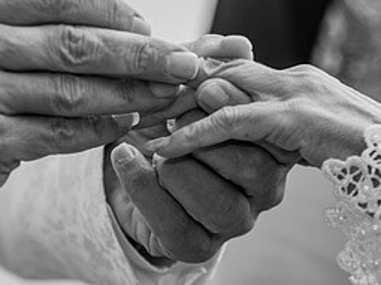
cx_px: 176
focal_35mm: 437
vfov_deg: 3.4
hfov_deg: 4.5
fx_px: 4808
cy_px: 116
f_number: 5
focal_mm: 200
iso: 160
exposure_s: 1/200
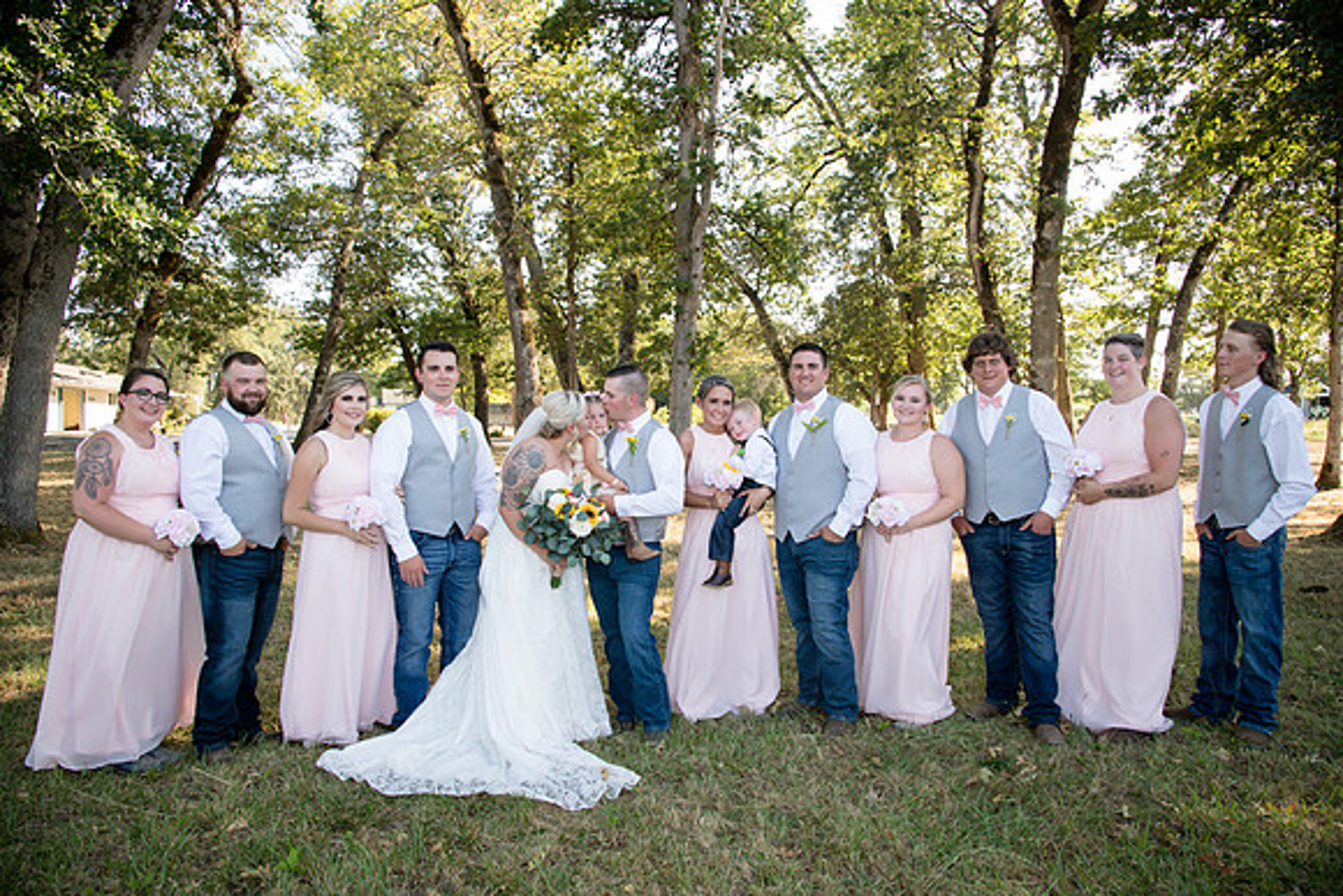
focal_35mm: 24
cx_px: 672
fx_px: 896
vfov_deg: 53.2
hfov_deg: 73.7
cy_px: 448
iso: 2000
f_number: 9
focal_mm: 24
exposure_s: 1/320
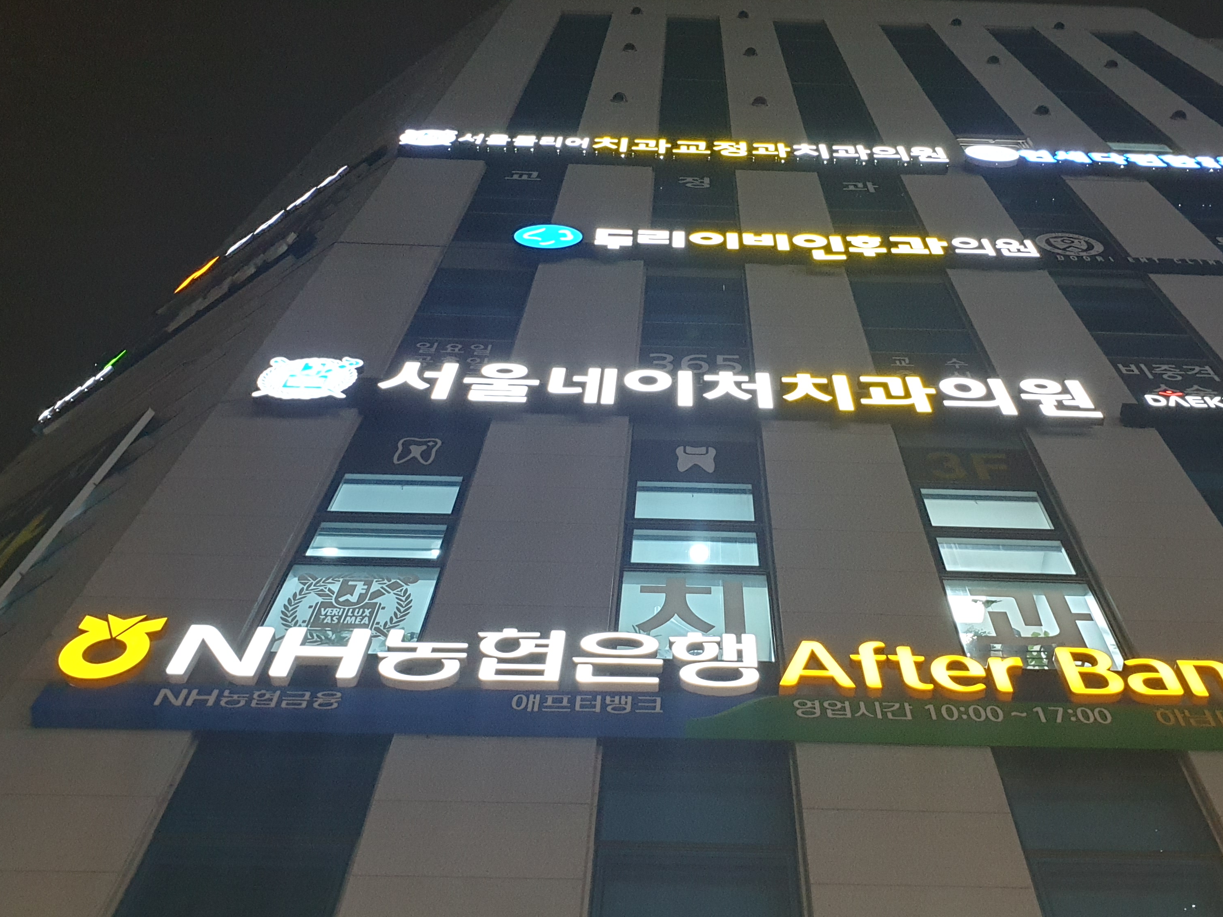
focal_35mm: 35
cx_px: 697
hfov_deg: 52.5
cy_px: 430
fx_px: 1237
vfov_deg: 40.7
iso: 640
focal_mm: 4.3
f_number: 2.4
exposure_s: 1/60
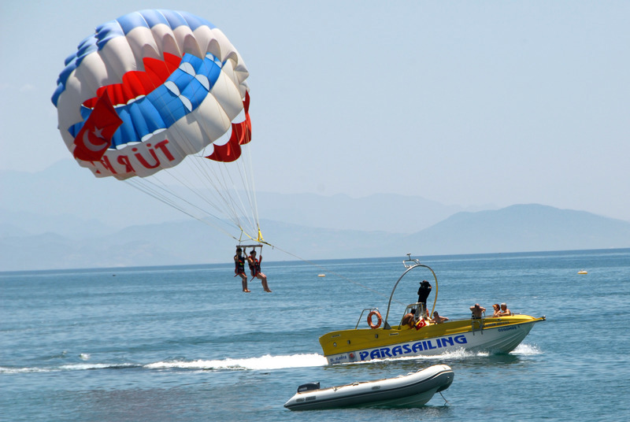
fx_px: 3943
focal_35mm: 225
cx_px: 315
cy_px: 211
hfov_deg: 9.1
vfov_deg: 6.1
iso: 100
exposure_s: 1/250
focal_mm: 150
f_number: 13
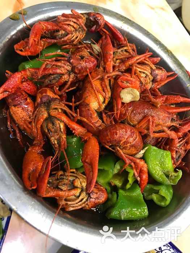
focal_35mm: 28
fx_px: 205
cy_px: 126
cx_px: 95
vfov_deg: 63.4
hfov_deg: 49.7
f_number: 1.8
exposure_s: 1/17
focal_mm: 3.99
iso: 80
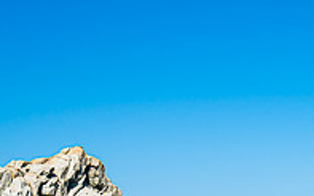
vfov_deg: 12.2
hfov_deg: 18.1
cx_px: 429
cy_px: 189
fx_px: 907
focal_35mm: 106
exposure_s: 1/320
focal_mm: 35
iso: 100
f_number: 8
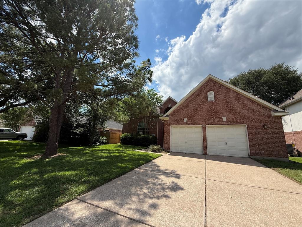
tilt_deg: +12.2
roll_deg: -1.5
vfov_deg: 85.7
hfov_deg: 102.1
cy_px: 114
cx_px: 151
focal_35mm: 14
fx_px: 122
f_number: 2.2
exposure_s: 1/2611
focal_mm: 2.22
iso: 64
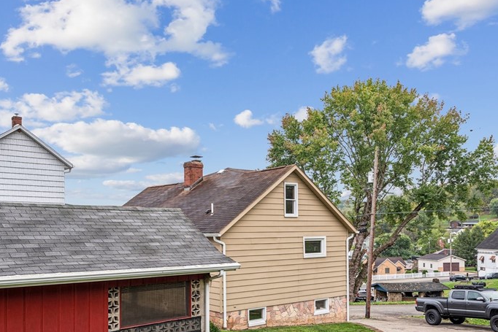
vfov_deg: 37.3
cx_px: 184
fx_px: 484
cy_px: 233
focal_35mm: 35
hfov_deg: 53.8
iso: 50
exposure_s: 1/10
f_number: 11
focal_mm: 22
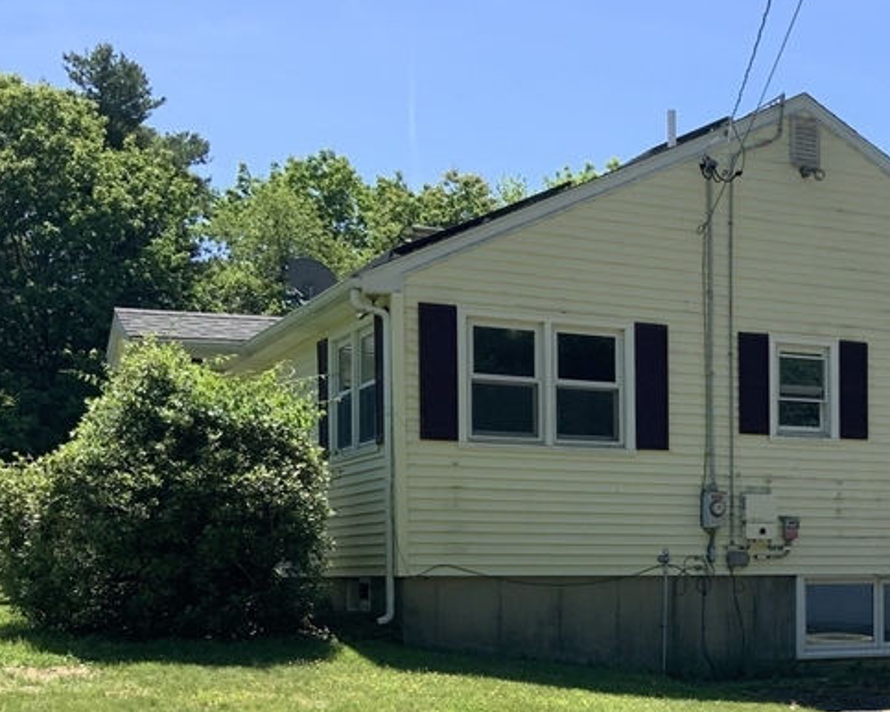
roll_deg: +0.5
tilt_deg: -1.6
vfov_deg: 24.9
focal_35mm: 60
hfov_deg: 30.2
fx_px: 1580
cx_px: 787
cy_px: 581
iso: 16
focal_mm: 3
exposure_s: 1/1195
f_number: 1.8
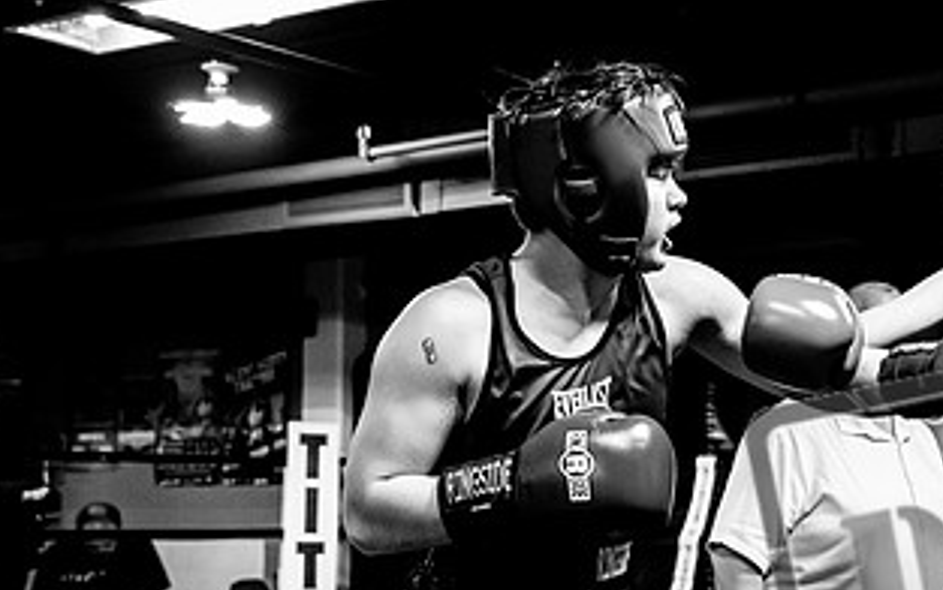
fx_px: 1749
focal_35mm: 68
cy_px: 459
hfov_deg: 29.5
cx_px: 753
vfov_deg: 19.0
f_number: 2.8
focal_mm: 36
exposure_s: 1/1000
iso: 8000
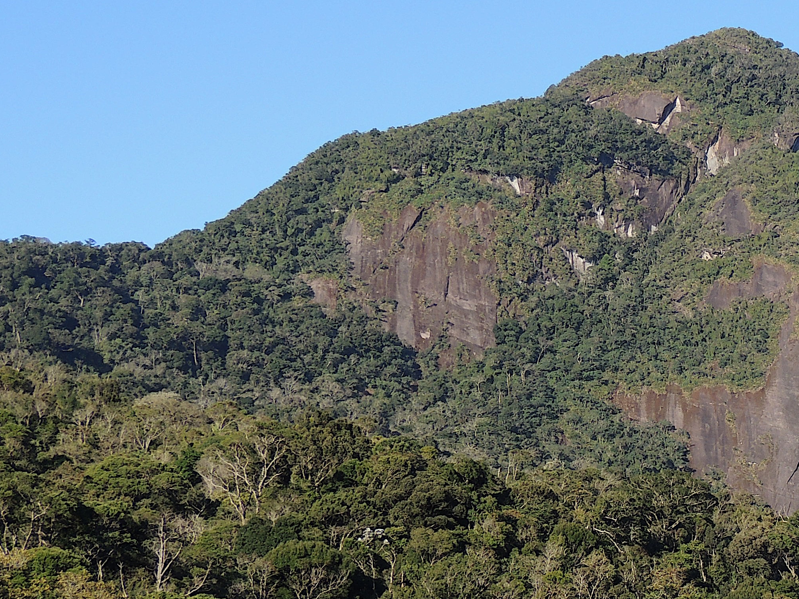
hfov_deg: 16.8
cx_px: 858
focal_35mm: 114
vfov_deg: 12.9
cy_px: 480
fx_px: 2631
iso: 100
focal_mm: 8.9
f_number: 3.6
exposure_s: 1/500
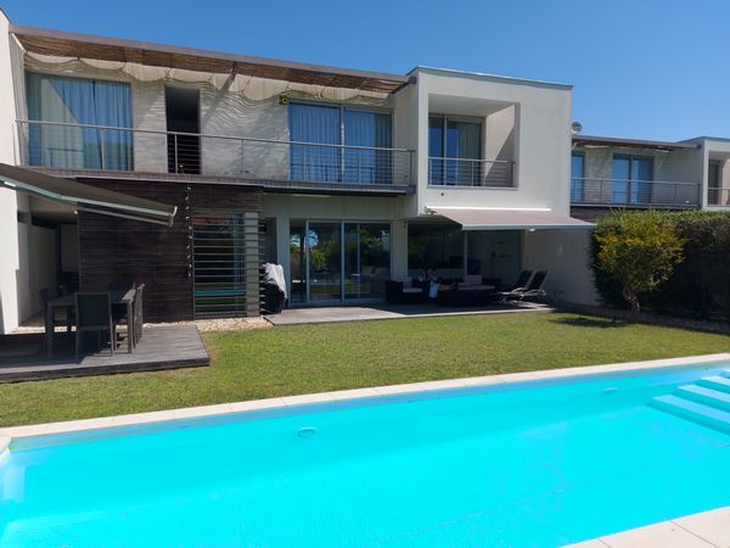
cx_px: 365
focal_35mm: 24
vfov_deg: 56.8
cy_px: 274
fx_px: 506
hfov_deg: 71.6
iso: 32
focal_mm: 5.23
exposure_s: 1/1699
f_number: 1.8
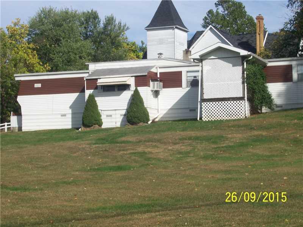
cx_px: 152
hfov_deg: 19.3
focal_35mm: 102
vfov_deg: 14.5
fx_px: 893
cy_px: 114
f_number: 8.7
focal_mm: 16.8
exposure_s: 1/250
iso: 80
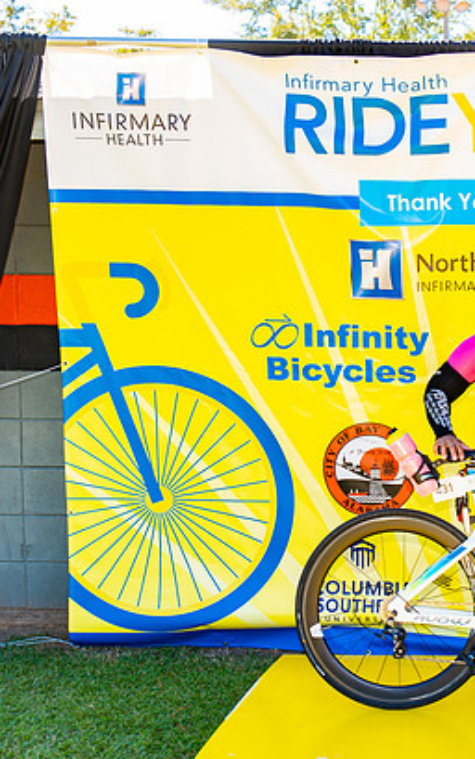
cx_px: 559
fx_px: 1262
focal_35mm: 61
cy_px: 393
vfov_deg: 33.5
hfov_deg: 20.1
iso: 100
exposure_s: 1/200
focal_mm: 35
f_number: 2.8
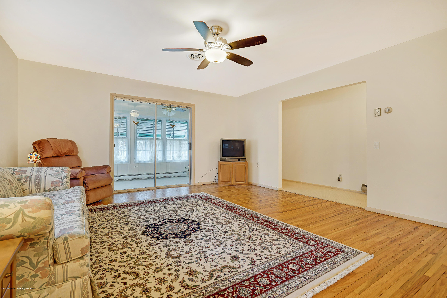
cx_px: 224
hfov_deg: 96.7
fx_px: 199
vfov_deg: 73.7
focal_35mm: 16
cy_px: 149
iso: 100
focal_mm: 16
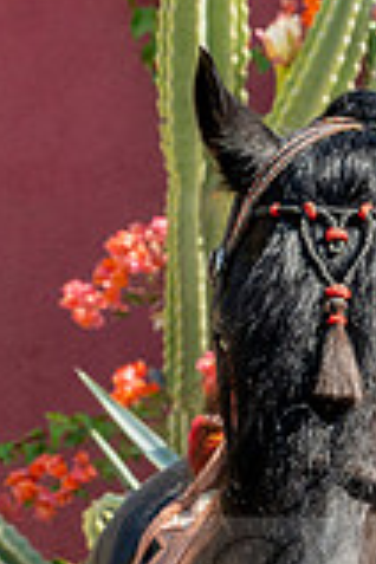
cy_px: 599
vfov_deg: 3.9
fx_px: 8287
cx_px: 467
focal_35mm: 529
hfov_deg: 2.6
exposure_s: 1/200
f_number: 11
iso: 250
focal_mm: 125
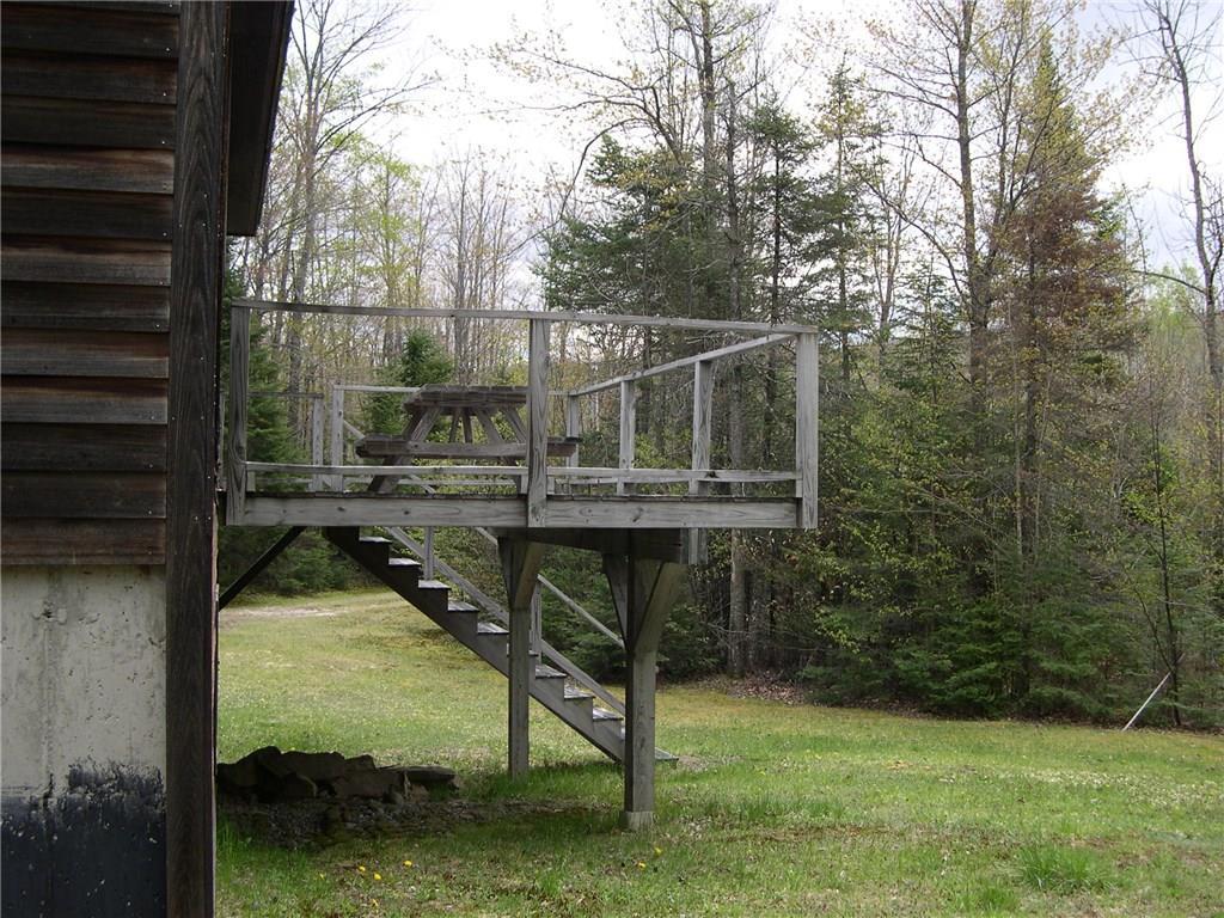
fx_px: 1344
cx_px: 612
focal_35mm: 38
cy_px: 459
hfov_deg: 49.0
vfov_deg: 37.7
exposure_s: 1/535
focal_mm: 8
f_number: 2.8
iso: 100
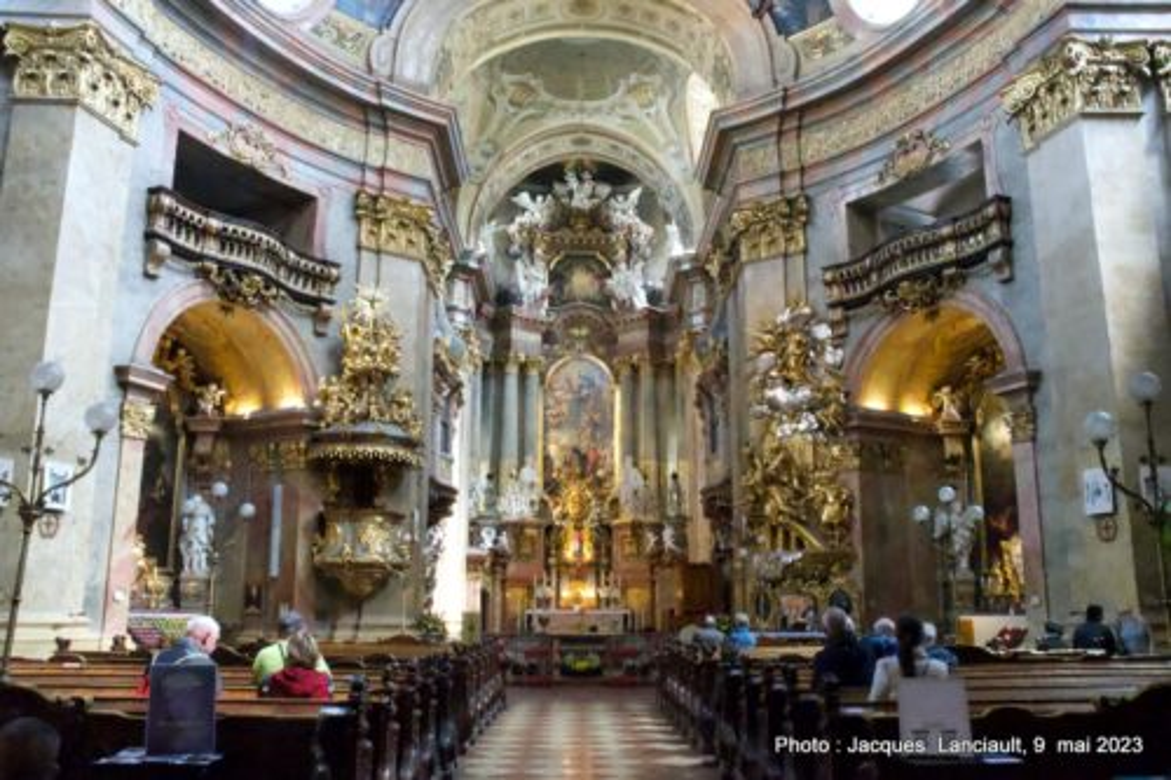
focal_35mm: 27
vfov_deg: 47.9
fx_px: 878
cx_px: 586
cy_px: 390
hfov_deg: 67.4
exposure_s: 1/30
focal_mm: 18
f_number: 22
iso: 36000
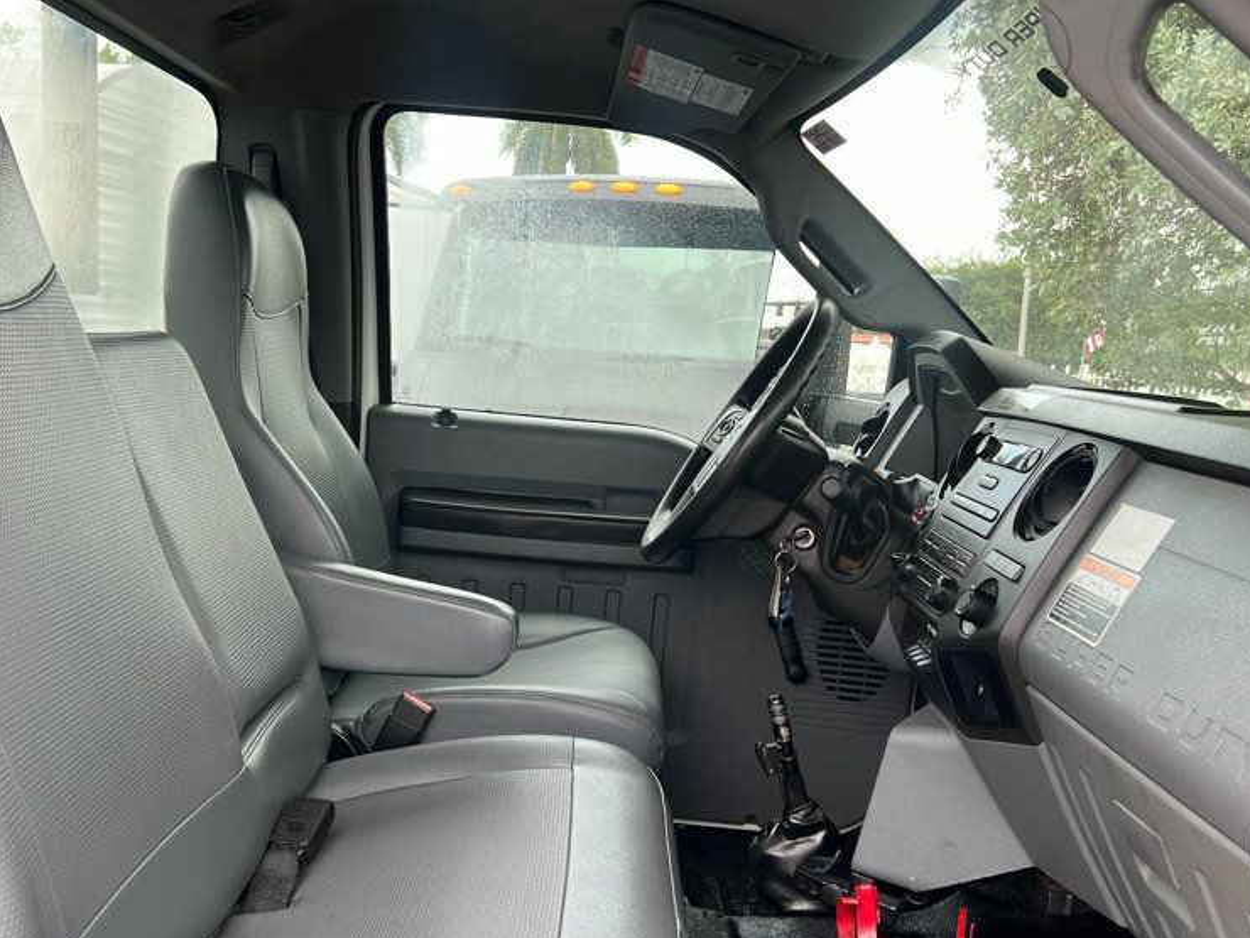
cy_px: 620
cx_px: 512
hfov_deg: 51.1
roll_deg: -2.1
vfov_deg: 39.2
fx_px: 1300
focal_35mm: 36
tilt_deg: -12.5
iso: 64
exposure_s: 1/121
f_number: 1.5
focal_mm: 5.7
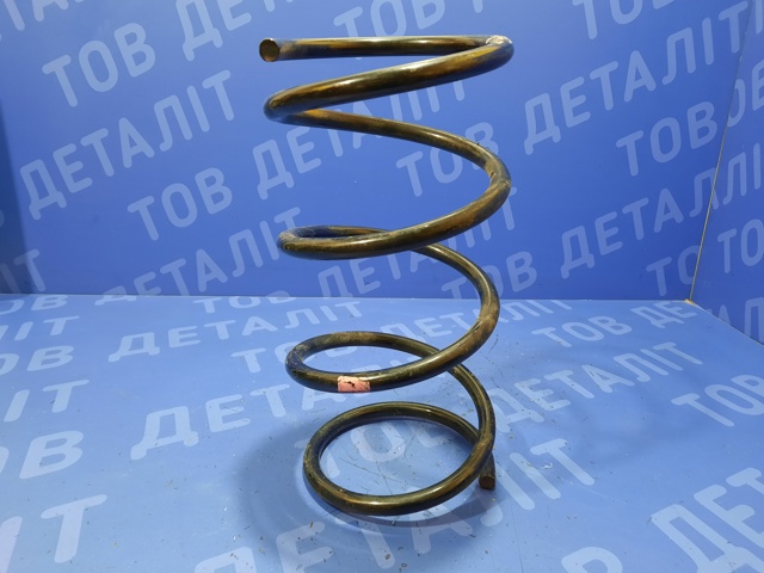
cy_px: 286
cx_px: 382
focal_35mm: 25
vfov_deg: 54.9
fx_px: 552
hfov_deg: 69.4
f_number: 2
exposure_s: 1/25
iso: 400
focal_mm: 4.6
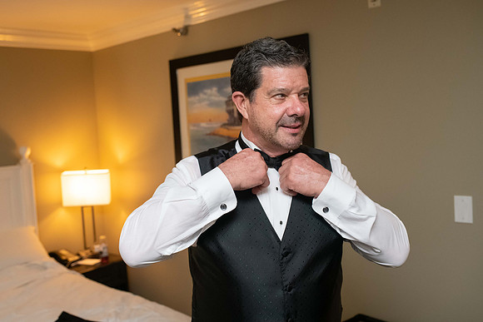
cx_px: 224
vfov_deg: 35.4
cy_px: 149
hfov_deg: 51.2
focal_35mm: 38
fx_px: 504
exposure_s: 1/250
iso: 1600
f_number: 3.5
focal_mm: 35
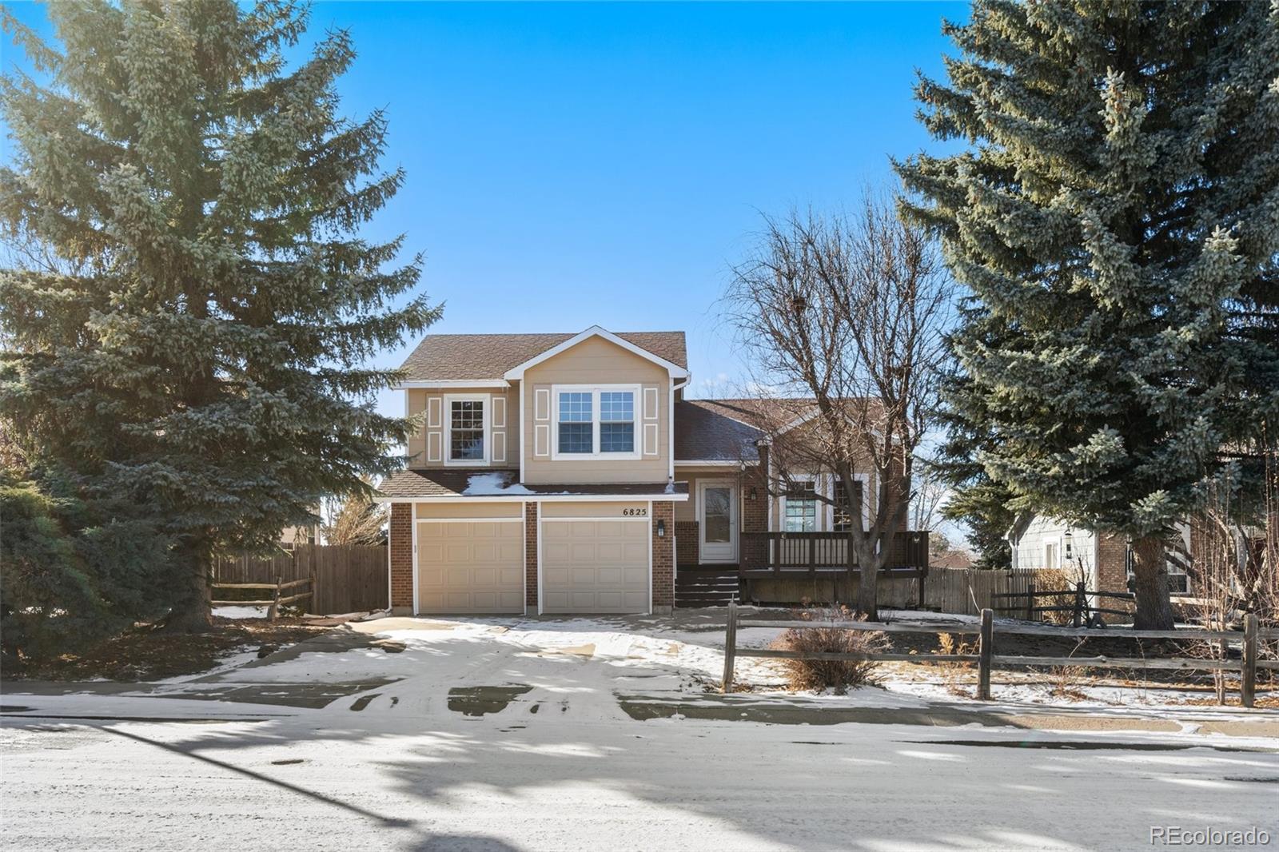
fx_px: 959
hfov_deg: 67.4
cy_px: 426
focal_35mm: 27
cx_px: 640
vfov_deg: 47.9
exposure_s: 1/60
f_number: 8
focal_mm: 27
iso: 50
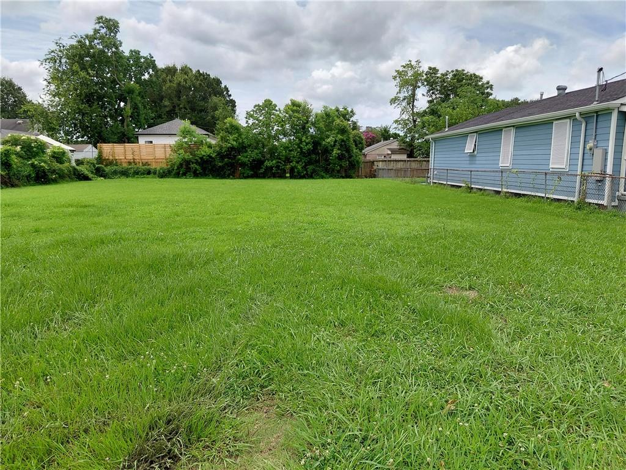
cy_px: 235
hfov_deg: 69.4
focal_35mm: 25
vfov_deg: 54.9
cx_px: 313
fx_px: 452
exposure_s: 1/1875
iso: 50
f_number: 1.8
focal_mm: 4.69
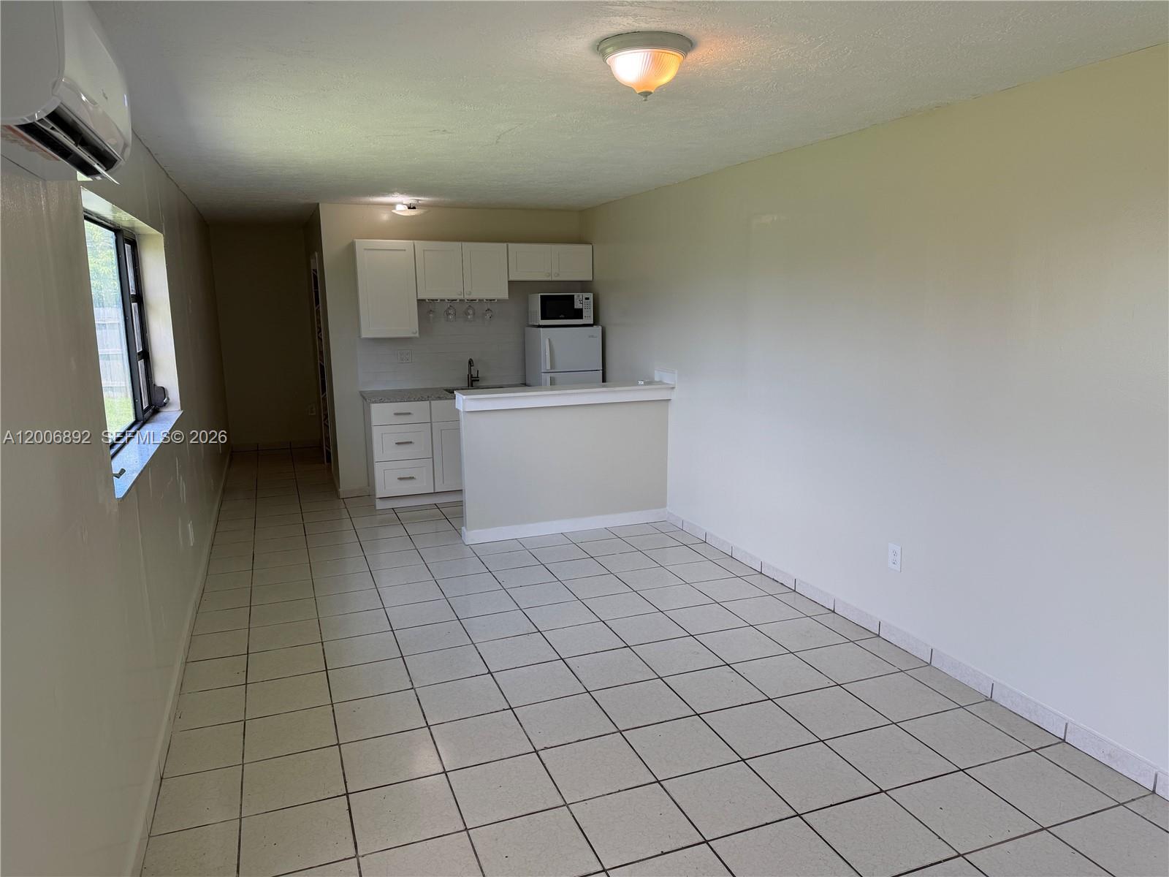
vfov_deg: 56.8
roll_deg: +0.6
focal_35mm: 24
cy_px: 438
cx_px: 584
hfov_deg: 71.6
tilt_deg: -9.6
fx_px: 810
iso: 80
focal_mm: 6.76
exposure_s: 1/309
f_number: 1.78
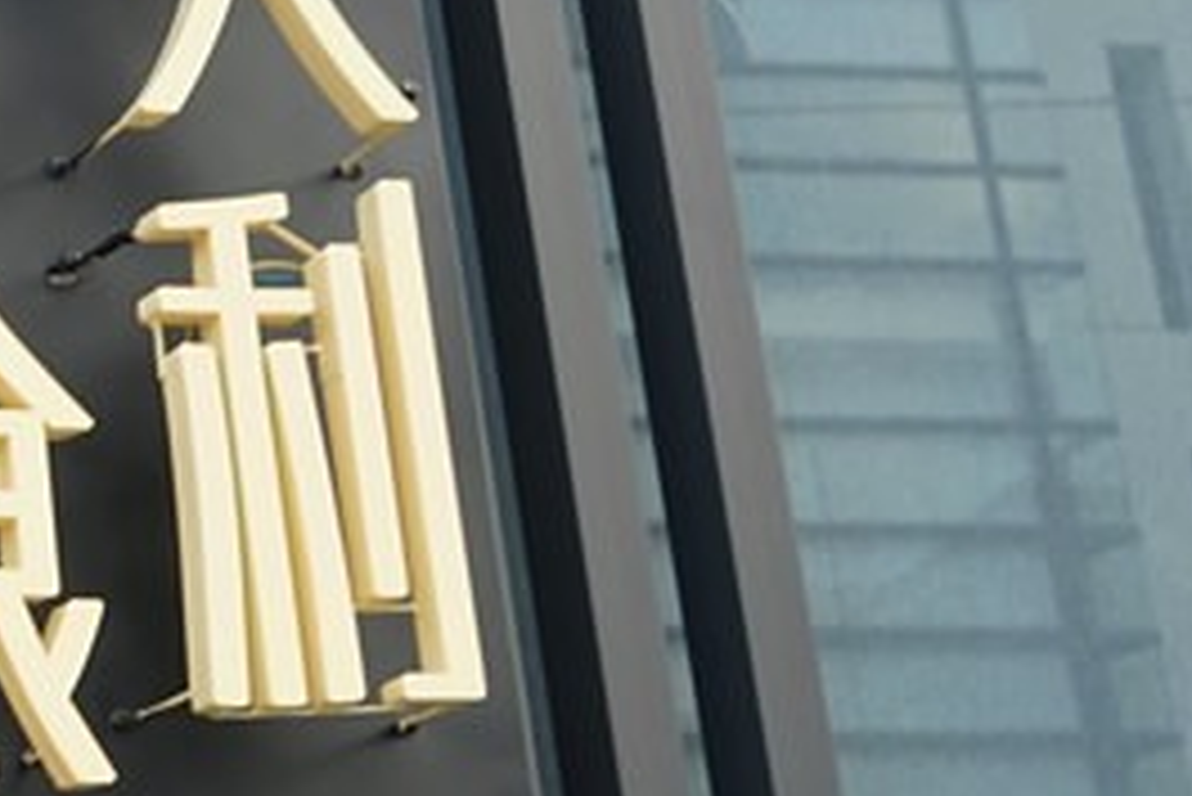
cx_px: -949
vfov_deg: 12.1
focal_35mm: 113
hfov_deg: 15.5
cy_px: 398
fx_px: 3743
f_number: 5
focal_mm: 30
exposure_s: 1/80
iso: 100
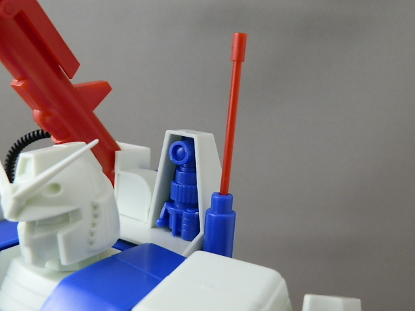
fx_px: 408
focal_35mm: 34
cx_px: 208
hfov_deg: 54.0
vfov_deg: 41.8
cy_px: 156
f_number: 3.5
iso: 200
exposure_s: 1/10
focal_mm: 6.17
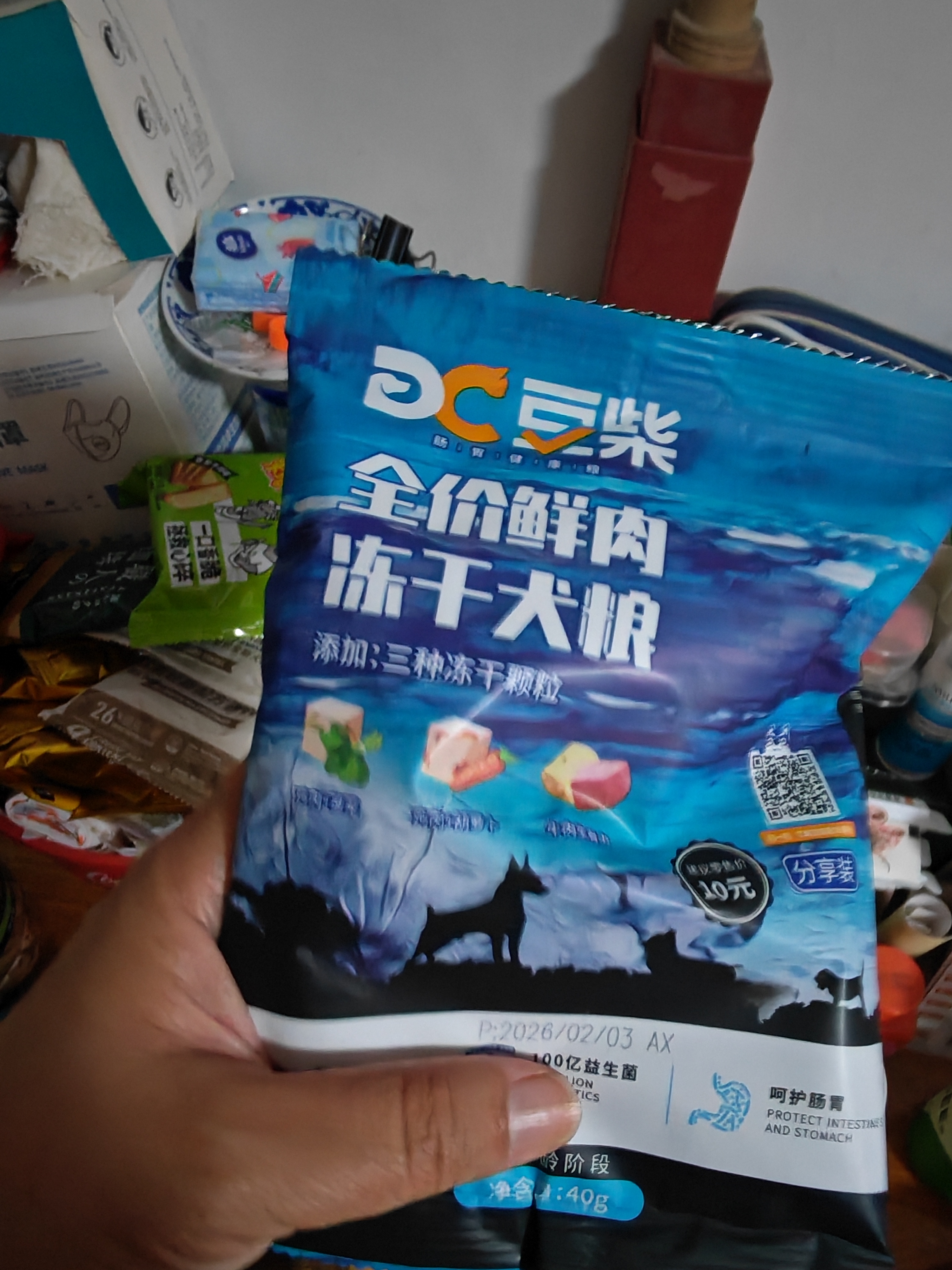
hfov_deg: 53.1
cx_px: 476
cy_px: 635
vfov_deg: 67.3
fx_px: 953
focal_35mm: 26
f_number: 2.2
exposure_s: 1/17
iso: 640
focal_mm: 1.96
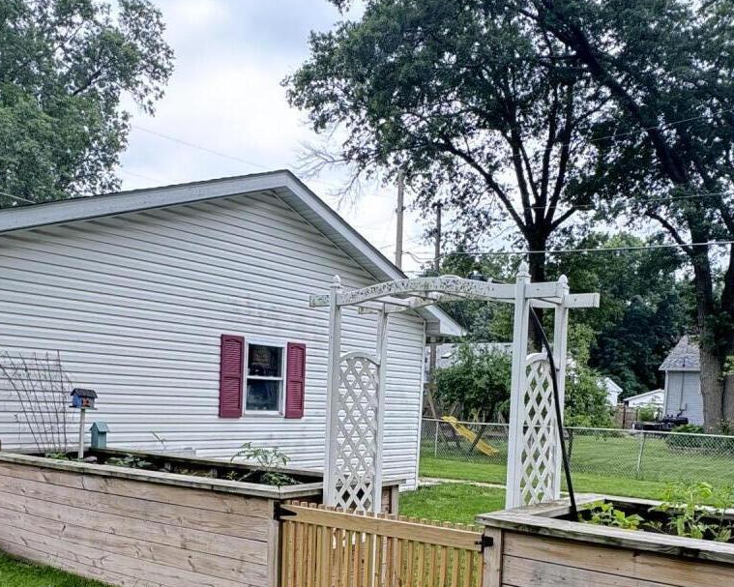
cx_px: 329
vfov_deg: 39.3
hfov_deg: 50.2
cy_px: 481
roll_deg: -2.3
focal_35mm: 36
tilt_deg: -6.3
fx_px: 782
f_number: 2.2
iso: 40
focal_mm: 2.22
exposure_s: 1/169
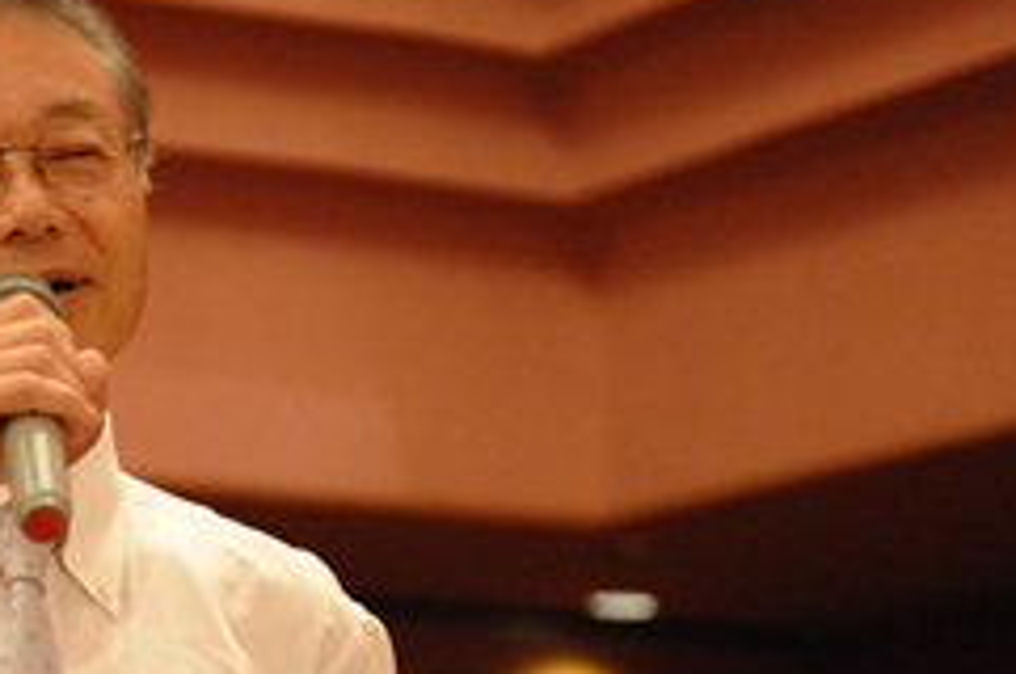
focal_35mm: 186
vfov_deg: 7.3
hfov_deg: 11.0
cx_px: 84
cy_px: 632
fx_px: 5242
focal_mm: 70
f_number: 2.8
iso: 5600
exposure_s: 1/125
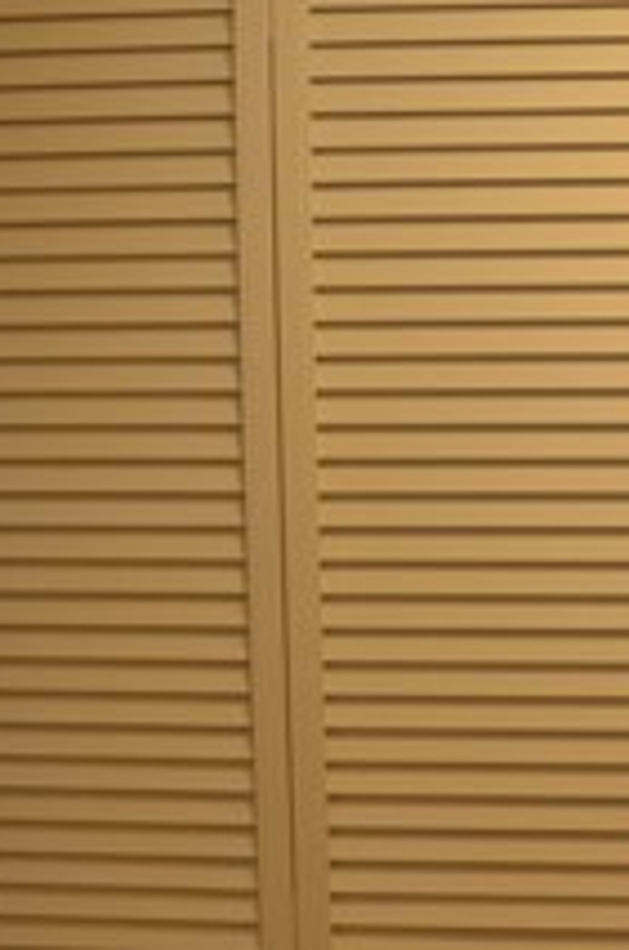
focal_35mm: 81
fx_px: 2133
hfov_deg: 15.8
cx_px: 848
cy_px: 660
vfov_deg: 24.9
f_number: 4.5
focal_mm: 18
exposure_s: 1/80
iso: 400
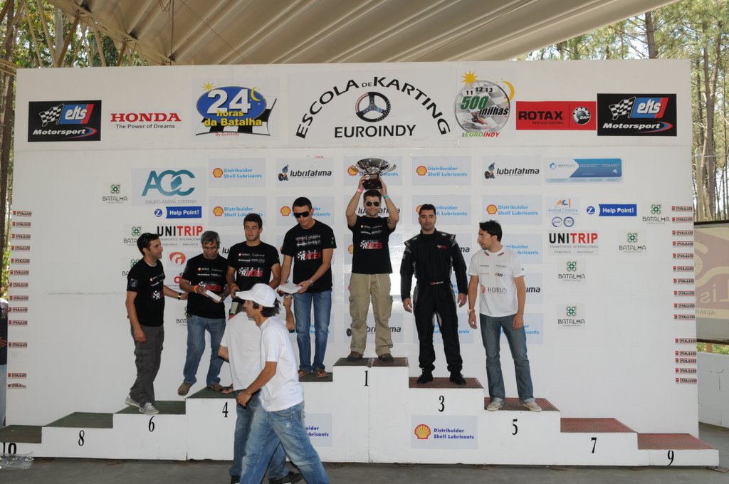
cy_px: 242
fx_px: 667
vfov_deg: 39.9
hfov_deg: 57.3
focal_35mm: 33
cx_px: 364
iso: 200
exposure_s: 1/60
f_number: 8
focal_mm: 22
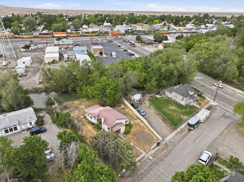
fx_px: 169
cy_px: 91
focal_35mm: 24
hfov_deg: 71.6
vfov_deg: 56.8
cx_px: 122
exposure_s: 1/800
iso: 180
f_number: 2.8
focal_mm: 12.3
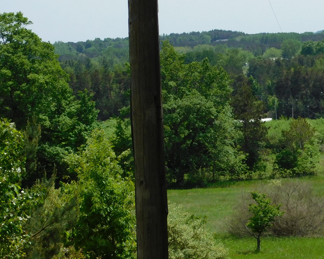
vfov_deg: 10.4
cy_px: 88
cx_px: 289
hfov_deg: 12.9
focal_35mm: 148
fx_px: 1419
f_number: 4.4
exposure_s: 1/800
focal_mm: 14.2
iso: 125
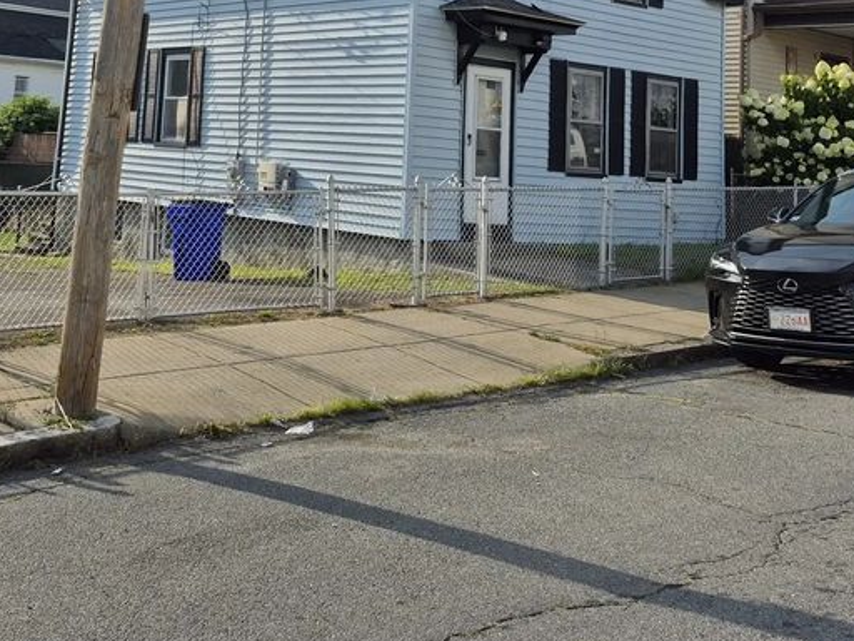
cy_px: 23
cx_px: 237
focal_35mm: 46
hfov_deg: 40.3
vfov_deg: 29.7
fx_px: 1135
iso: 25
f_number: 1.8
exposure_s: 1/2872
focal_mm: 5.4
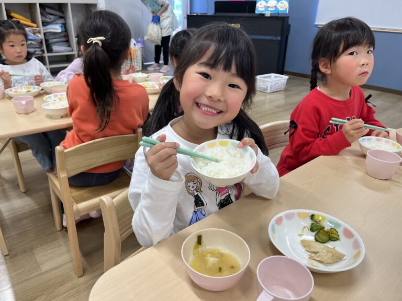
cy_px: 150
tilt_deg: -25.6
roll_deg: -1.6
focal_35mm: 26
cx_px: 201
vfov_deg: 53.1
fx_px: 302
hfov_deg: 67.3
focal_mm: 5.1
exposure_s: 1/100
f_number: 1.6
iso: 100
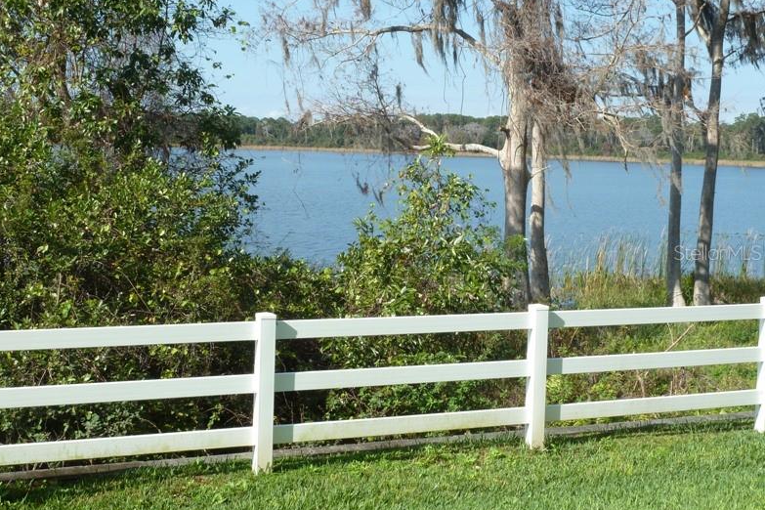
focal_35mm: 51
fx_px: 1084
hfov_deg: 38.9
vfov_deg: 26.5
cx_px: 375
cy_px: 252
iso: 100
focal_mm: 7.9
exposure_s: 1/250
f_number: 6.3
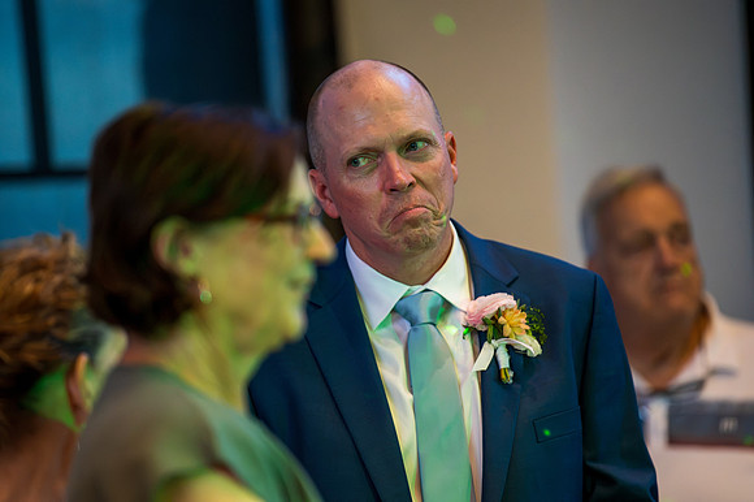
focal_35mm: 240
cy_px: 251
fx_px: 5024
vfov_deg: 5.7
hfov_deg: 8.6
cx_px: 377
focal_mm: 200
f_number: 2.8
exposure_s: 1/320
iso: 4000
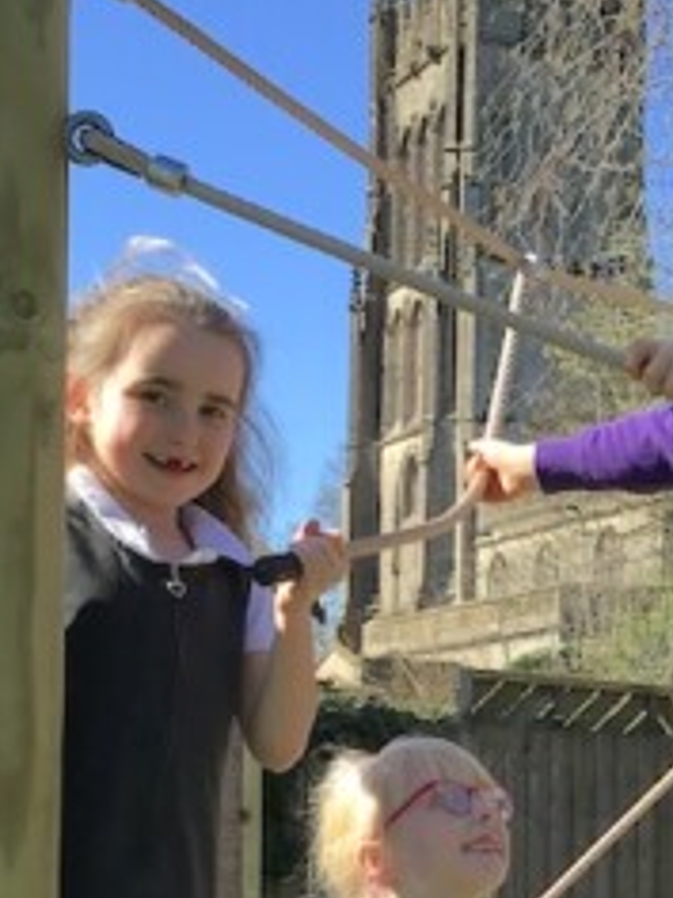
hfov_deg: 15.9
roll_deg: +0.1
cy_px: 830
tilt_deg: +1.0
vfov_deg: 20.8
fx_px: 2385
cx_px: 587
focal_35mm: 92
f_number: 2.4
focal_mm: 3.3
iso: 25
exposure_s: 1/574
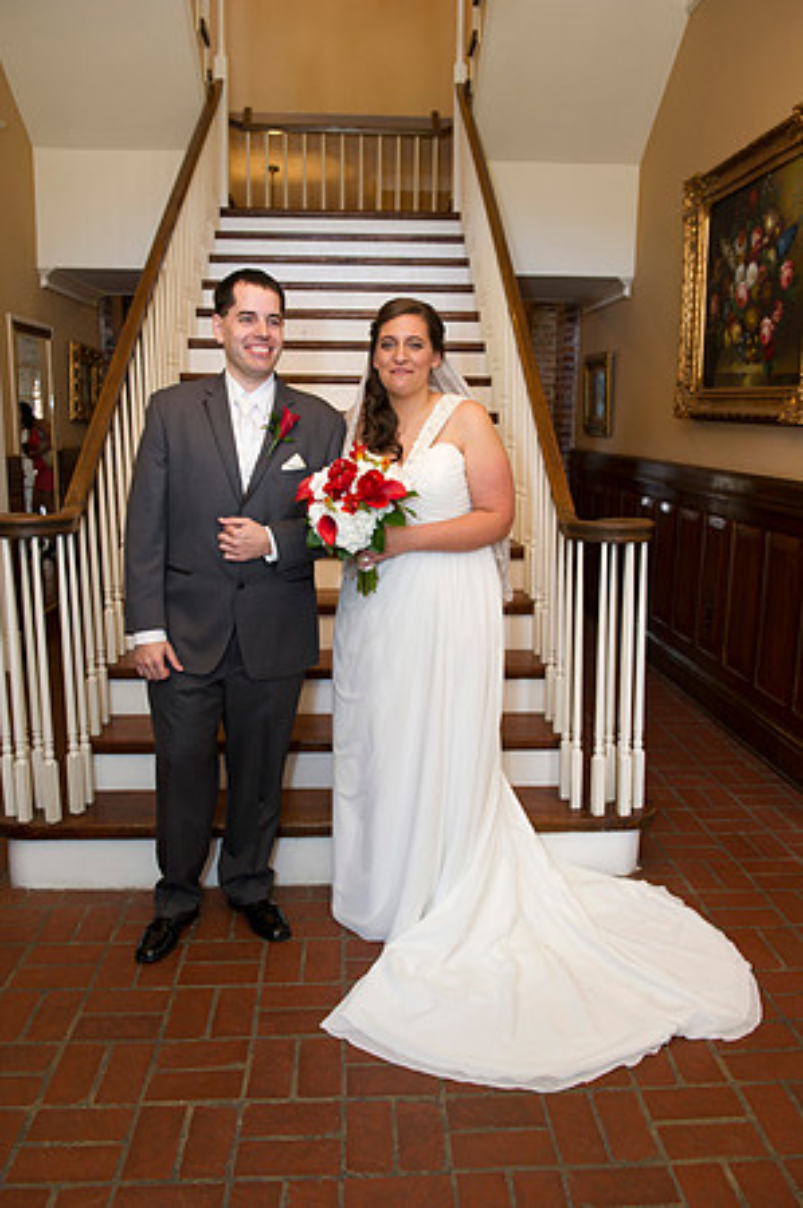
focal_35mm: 29
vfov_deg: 63.7
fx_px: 972
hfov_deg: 44.9
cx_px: 402
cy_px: 604
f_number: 5
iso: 1000
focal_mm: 29
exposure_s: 1/100
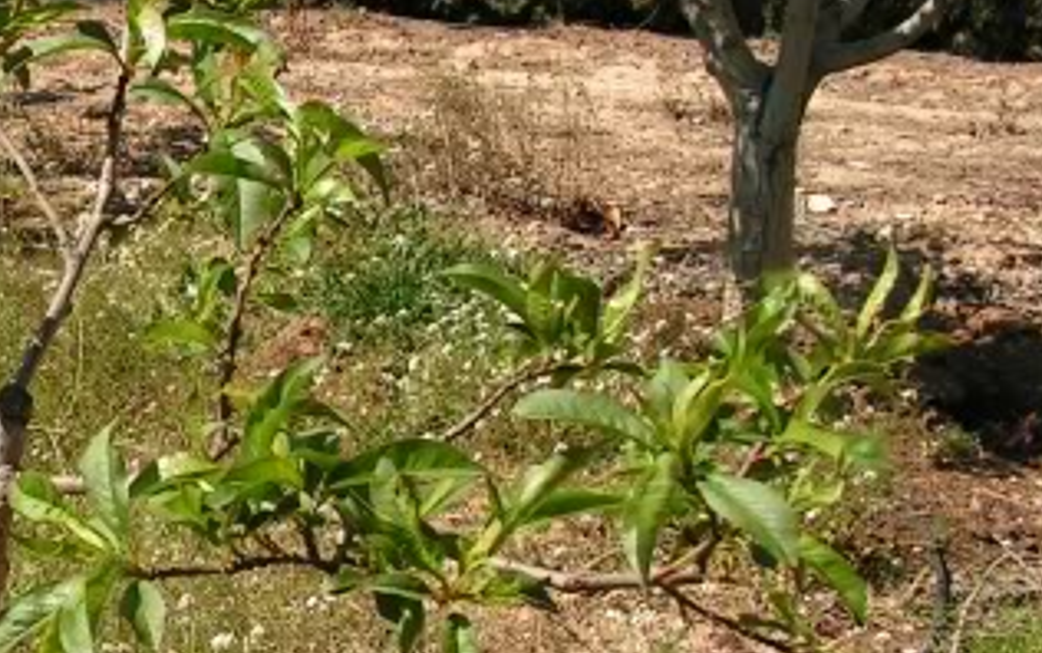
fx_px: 2387
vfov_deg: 15.5
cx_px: 10
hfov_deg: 23.6
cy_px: 425
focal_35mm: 84
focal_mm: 6
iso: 64
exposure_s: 1/400
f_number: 4.8
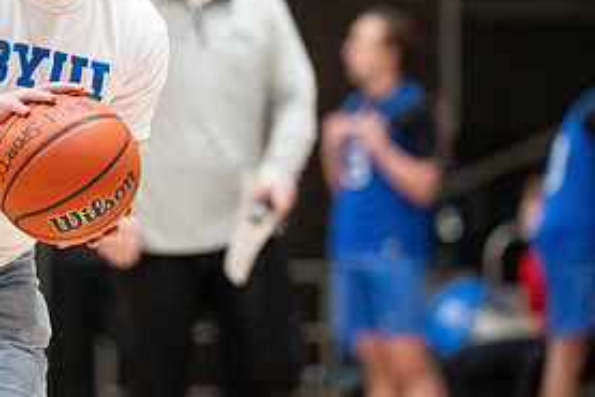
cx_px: 189
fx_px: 6928
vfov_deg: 3.3
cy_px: 91
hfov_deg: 4.9
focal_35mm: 419
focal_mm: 200
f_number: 2.8
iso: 5000
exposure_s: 1/500
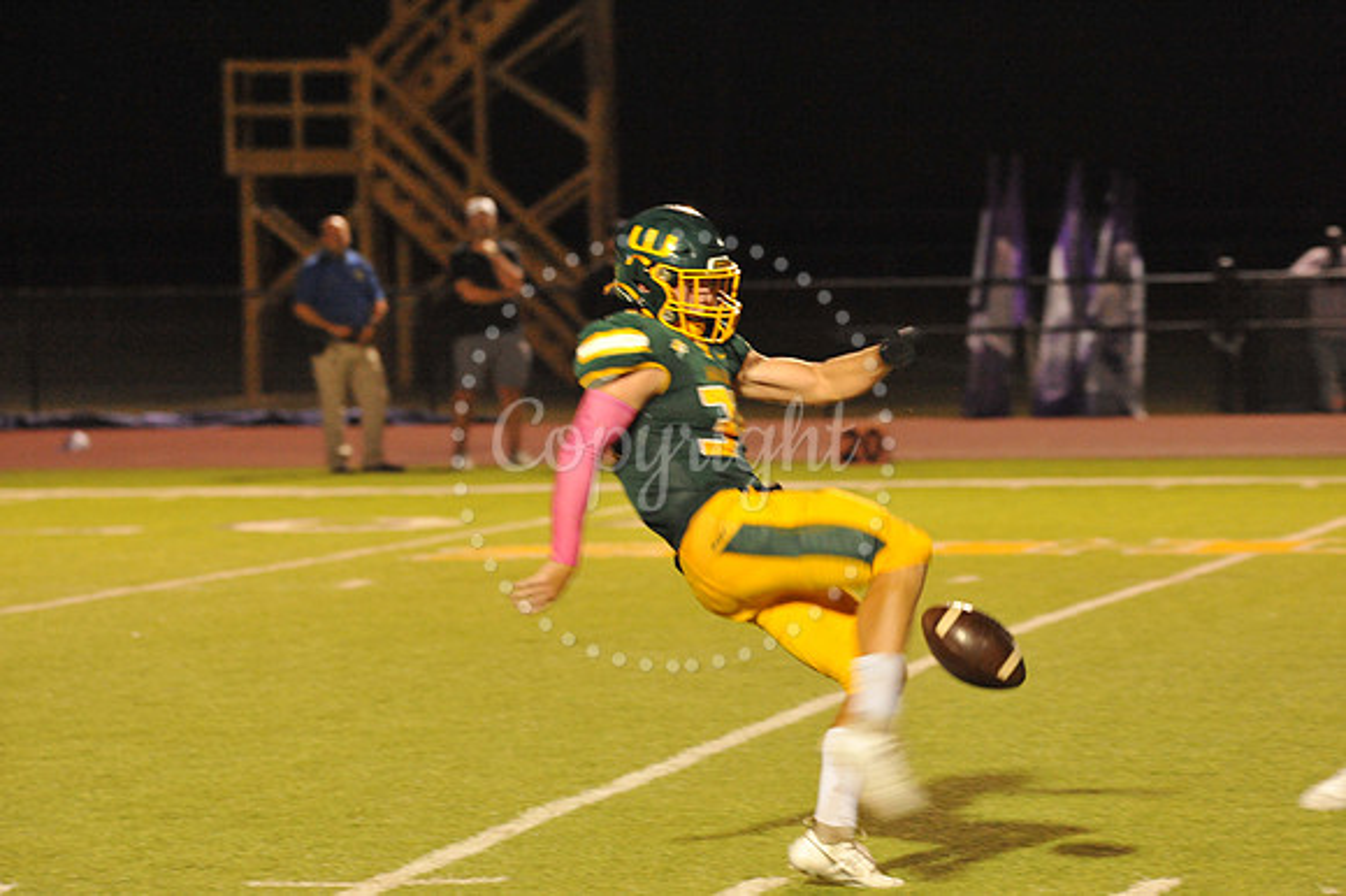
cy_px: 448
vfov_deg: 6.2
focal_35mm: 220
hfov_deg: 9.4
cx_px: 673
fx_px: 8221
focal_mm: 220
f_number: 6.3
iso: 6400
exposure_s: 1/160
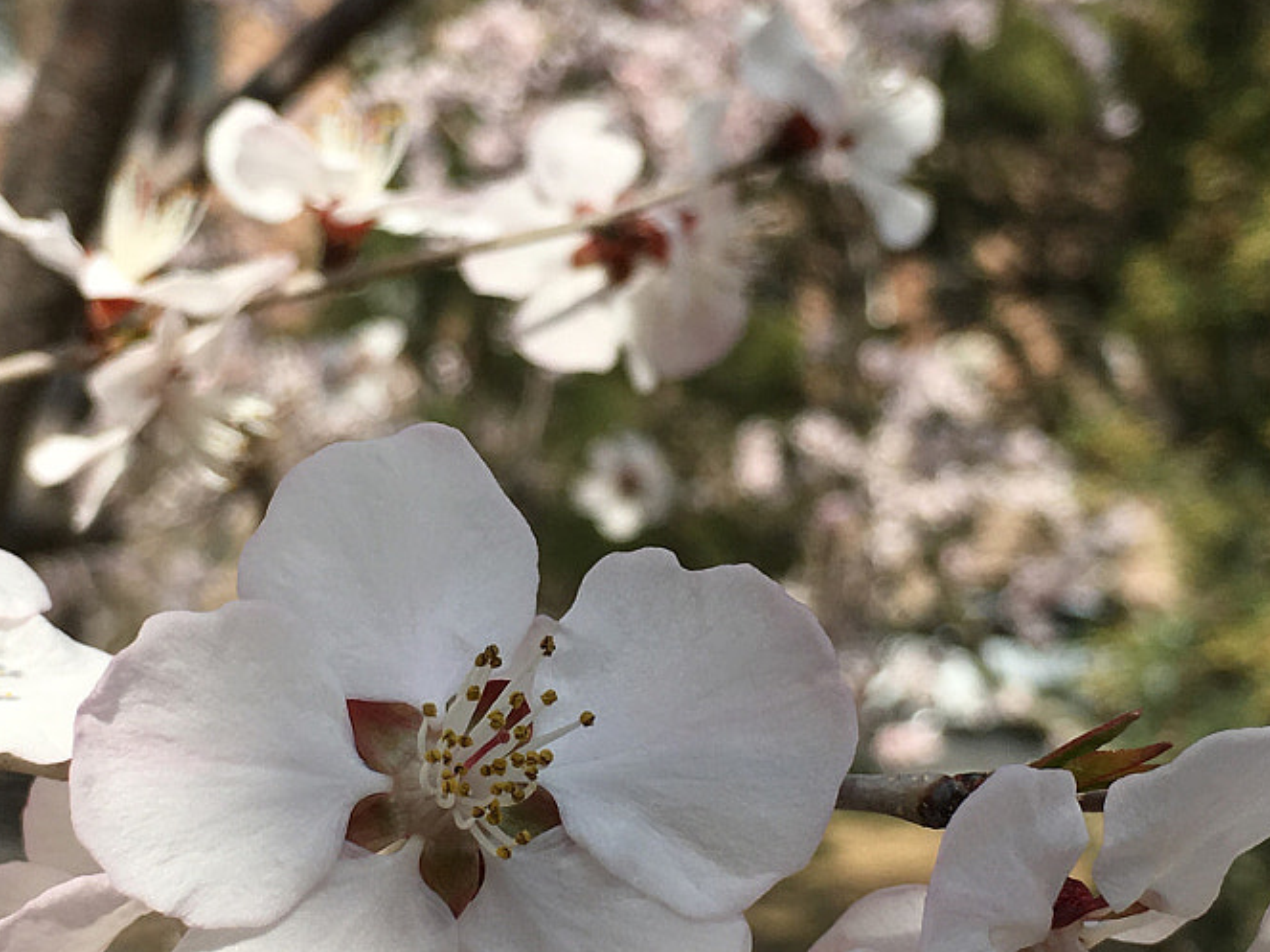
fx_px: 2568
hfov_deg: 27.8
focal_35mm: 70
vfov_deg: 21.0
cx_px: 603
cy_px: 527
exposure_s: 1/1374
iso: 25
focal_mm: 4.15
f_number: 2.2
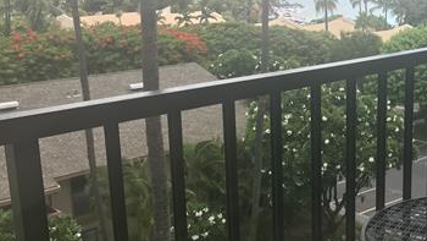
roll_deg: +0.0
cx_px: 350
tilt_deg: -15.4
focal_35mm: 54
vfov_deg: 22.2
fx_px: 611
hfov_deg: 37.0
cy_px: 129
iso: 20
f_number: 1.8
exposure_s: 1/1030
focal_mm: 3.99
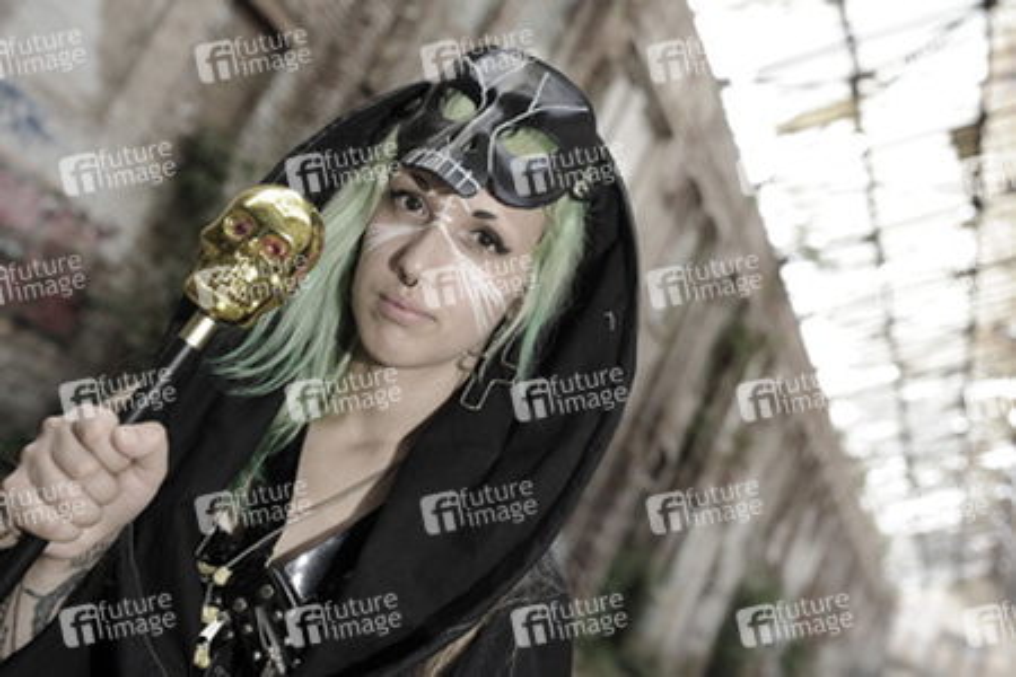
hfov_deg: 54.4
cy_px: 338
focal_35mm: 35
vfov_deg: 37.9
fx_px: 988
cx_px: 508
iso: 640
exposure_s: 1/80
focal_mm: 35
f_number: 3.5
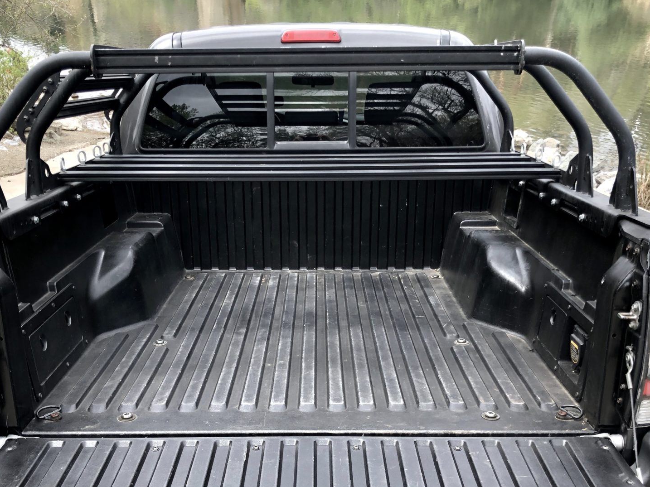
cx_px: 310
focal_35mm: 40
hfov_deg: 46.8
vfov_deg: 35.4
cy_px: 347
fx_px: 751
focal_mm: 3.99
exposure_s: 1/311
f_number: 1.8
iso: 20
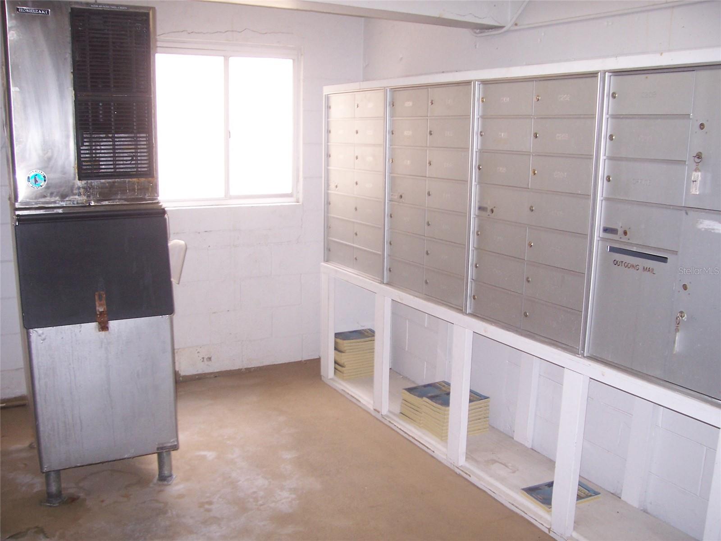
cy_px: 270
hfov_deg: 54.0
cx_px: 360
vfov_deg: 41.8
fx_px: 708
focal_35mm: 34
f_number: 2.7
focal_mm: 5.6
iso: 125
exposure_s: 1/60
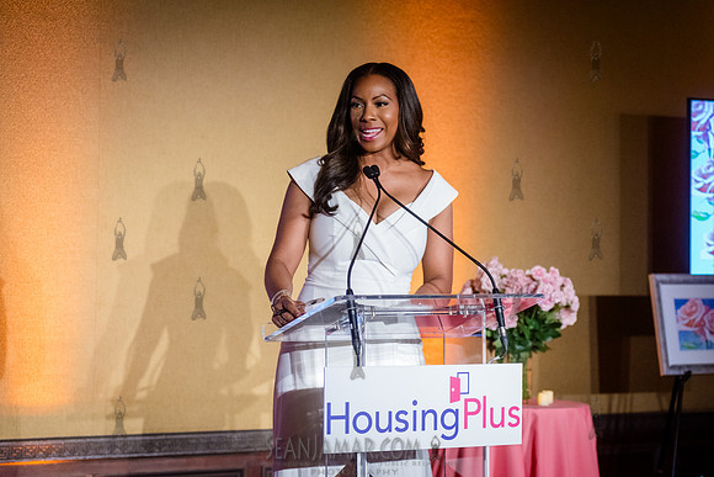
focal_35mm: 80
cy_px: 238
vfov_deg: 17.1
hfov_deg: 25.4
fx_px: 1587
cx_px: 357
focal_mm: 80
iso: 6400
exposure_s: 1/200
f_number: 3.5
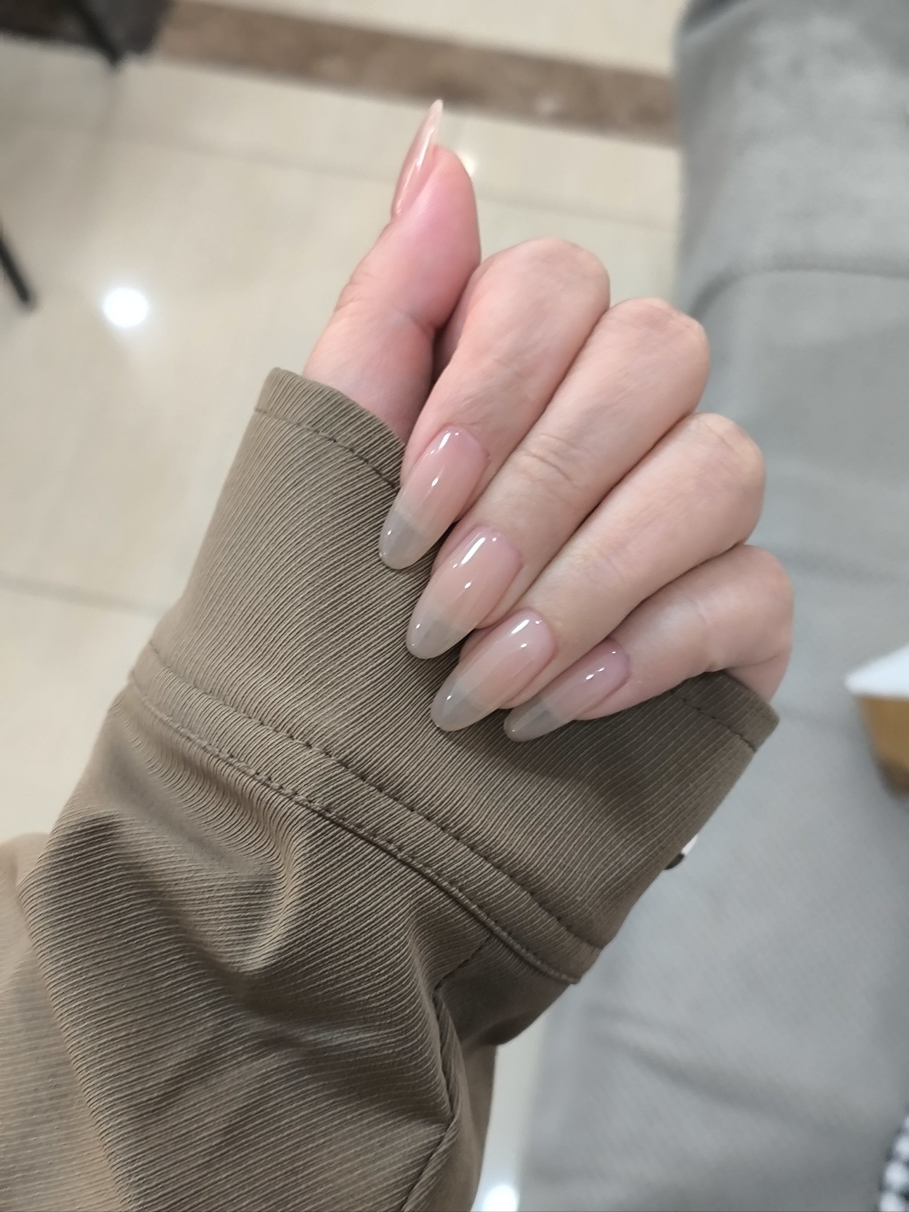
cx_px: 454
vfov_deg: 41.2
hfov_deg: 31.5
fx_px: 1611
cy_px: 606
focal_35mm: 46
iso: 250
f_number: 1.7
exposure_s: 1/50.3
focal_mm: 5.35
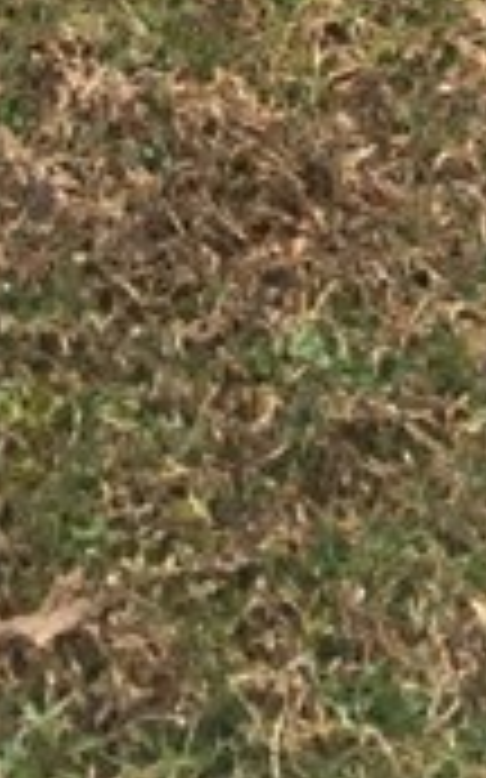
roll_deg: -1.2
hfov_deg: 7.1
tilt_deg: -2.4
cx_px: 662
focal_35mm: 182
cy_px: -1498
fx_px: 3860
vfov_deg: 9.3
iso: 50
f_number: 2.2
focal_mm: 4.15
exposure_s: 1/30
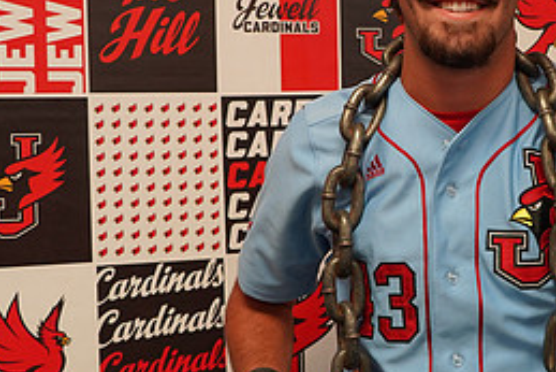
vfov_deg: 20.9
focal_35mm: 65
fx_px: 1004
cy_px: 164
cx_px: 440
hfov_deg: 30.2
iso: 1000
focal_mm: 29
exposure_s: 1/160
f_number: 4
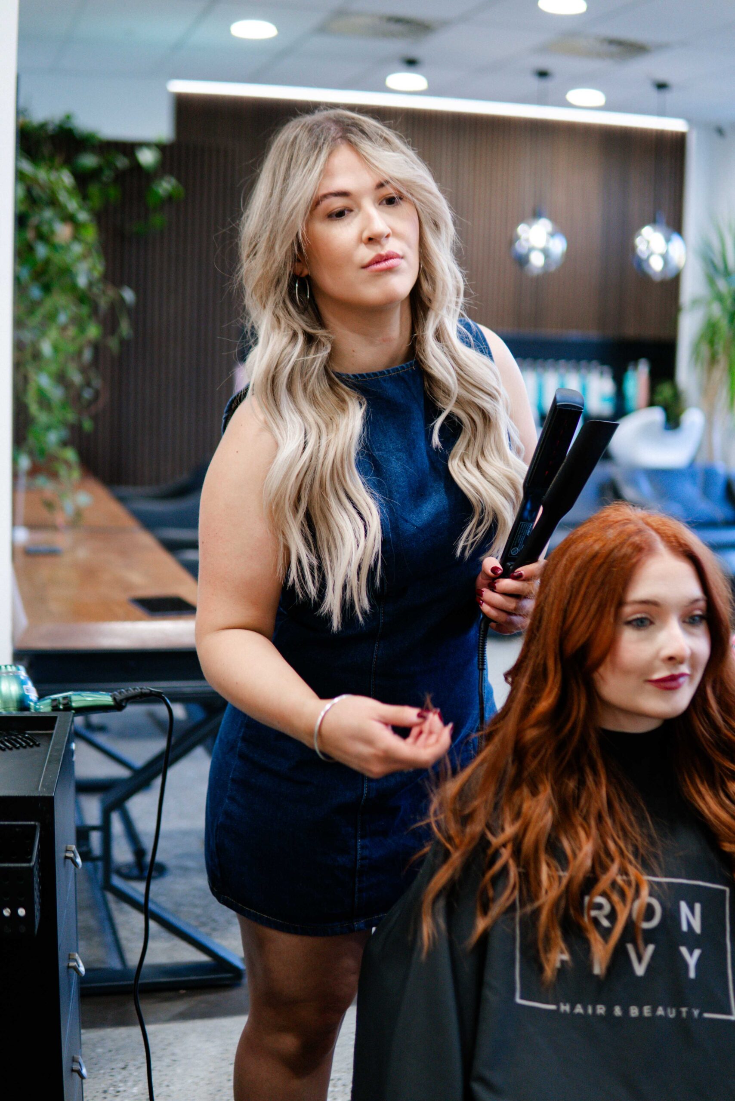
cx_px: 368
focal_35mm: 45
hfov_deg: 29.9
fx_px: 1377
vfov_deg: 43.6
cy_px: 550
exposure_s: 1/500
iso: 400
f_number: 1.4
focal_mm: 30
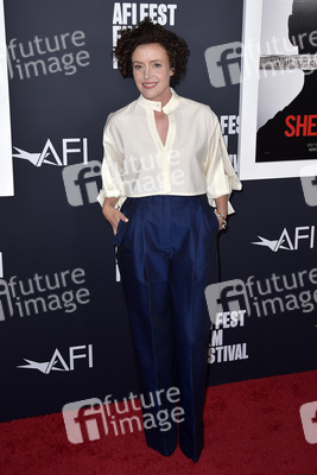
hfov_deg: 31.9
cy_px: 238
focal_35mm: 42
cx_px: 158
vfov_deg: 46.4
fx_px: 554
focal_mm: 42
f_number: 6.3
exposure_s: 1/200
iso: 500
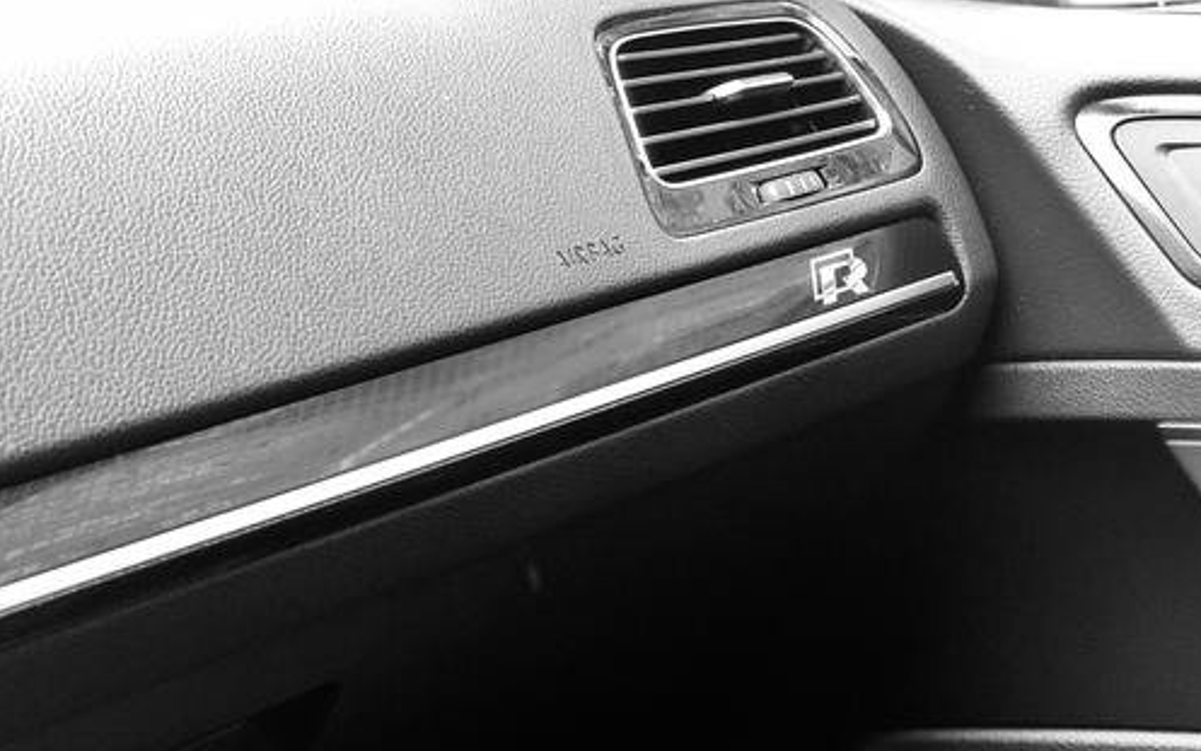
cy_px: 403
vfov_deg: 18.4
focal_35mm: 71
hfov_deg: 28.9
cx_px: 459
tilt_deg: -18.9
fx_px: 2325
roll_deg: +2.1
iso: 160
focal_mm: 6
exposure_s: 1/33
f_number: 2.4
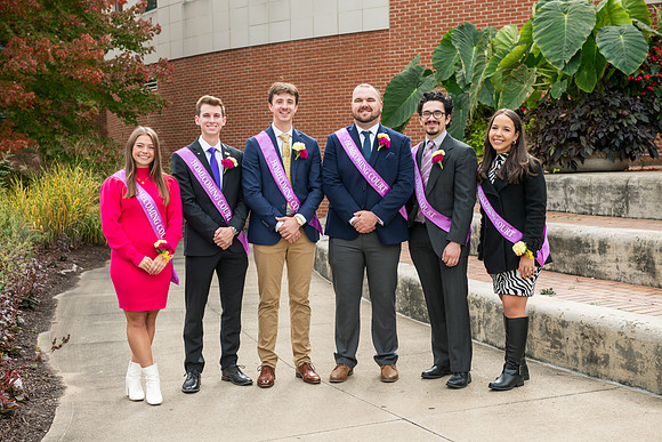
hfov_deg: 36.2
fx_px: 1012
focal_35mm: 55
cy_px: 221
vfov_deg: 24.6
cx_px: 331
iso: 160
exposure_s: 1/250
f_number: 4.5
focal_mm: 55
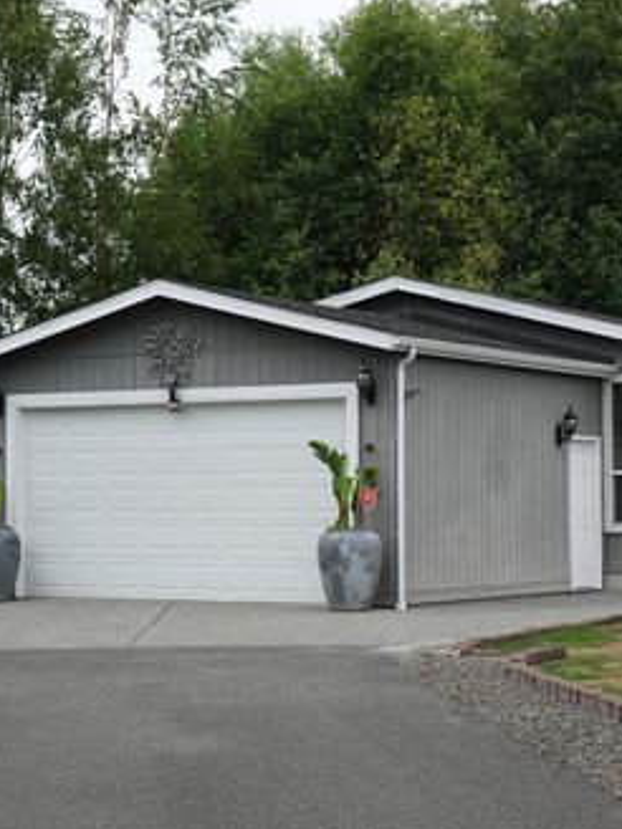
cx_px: 283
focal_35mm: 85
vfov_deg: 23.0
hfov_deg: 17.4
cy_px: 416
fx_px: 2036
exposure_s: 1/320
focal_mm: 21.32
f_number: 4
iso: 100
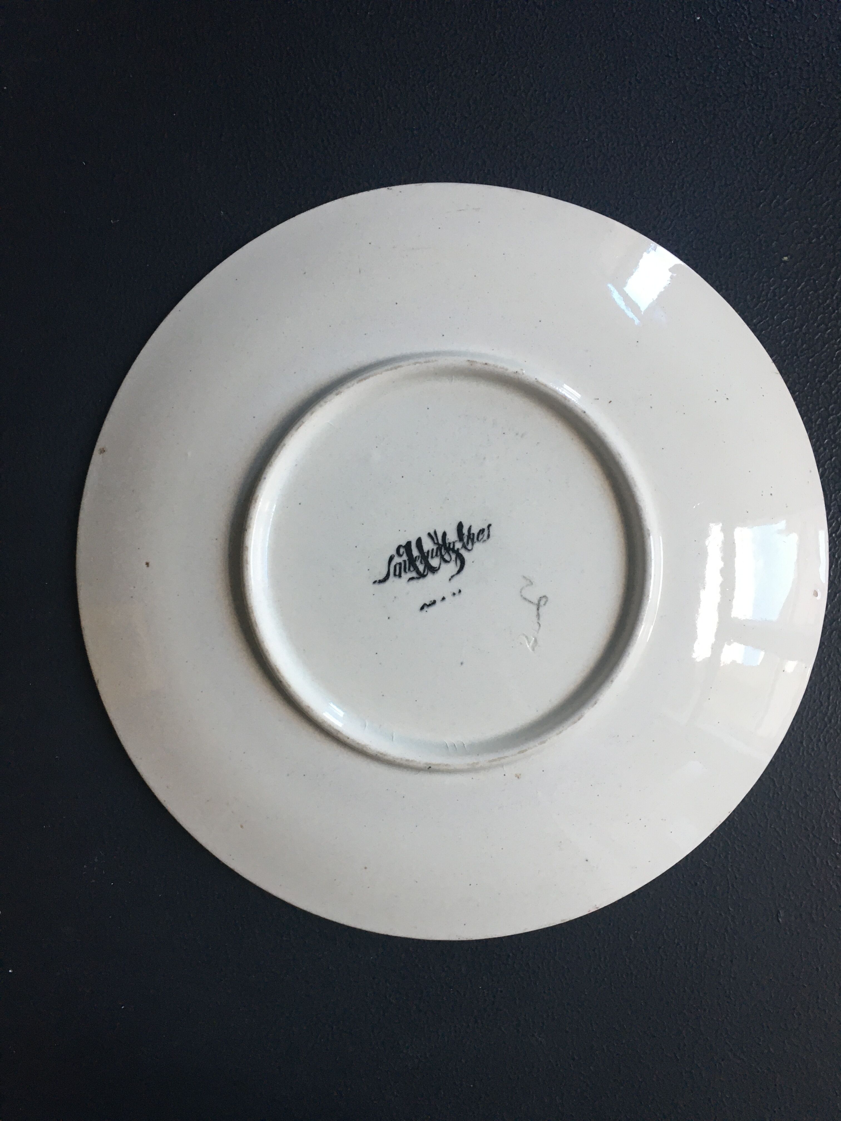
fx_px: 939
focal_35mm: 29
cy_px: 560
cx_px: 420
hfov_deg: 48.2
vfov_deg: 61.7
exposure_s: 1/33
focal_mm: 4.15
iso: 100
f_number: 2.2
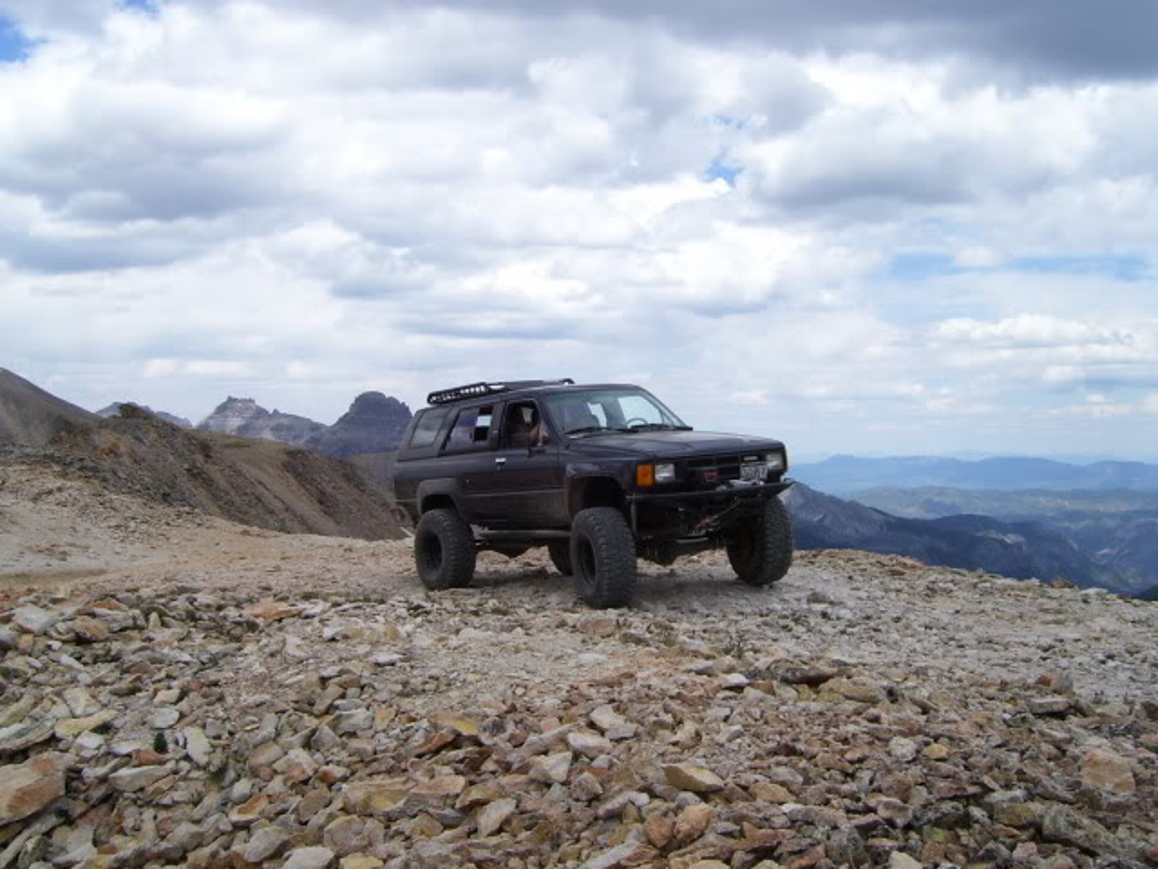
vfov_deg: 39.7
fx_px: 1204
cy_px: 434
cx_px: 579
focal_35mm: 36
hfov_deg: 51.4
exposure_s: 1/500
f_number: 4.8
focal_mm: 6
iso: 80
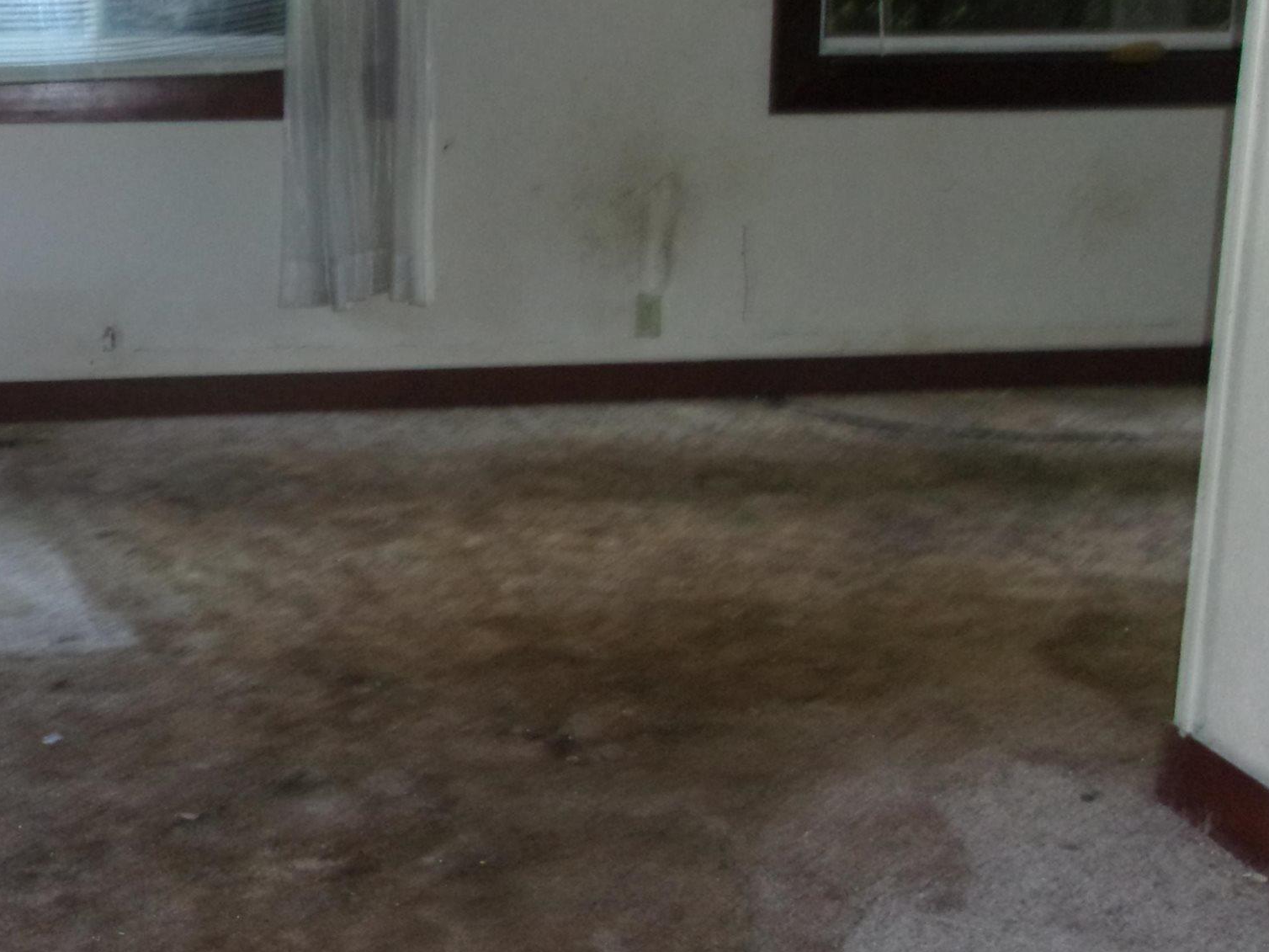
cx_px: 373
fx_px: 2016
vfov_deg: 26.5
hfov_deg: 34.4
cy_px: 416
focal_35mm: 55
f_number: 3
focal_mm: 4.9
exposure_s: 1/34
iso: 320
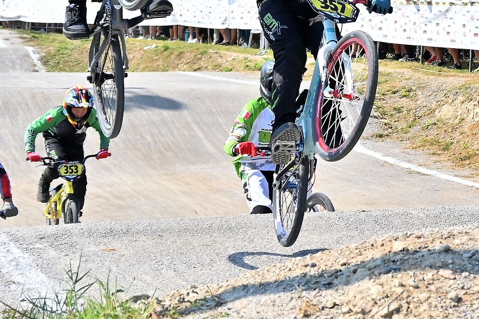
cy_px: -18
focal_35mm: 85
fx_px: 1130
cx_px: 423
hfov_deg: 23.4
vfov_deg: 15.7
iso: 800
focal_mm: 37
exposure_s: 1/2000
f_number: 7.1
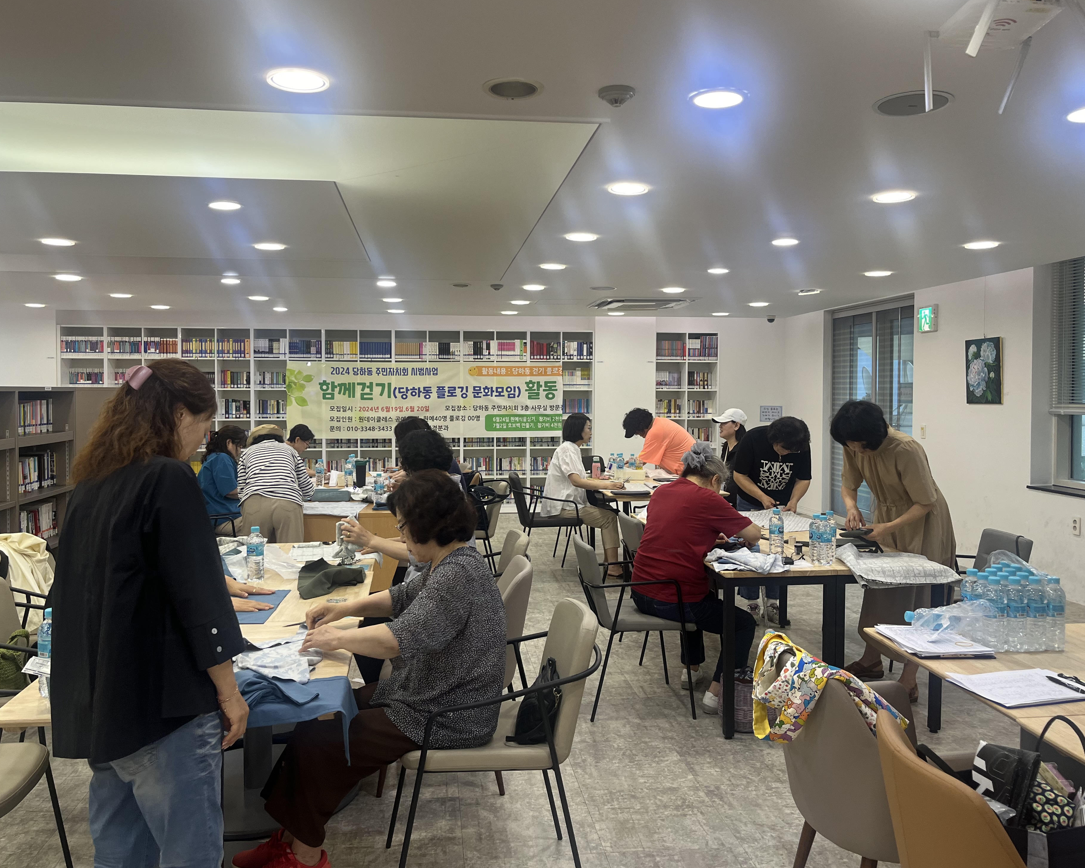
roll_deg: +0.2
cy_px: 426
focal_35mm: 28
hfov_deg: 62.2
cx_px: 528
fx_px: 899
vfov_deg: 51.5
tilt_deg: -2.6
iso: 100
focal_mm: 5.1
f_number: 1.6
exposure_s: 1/120
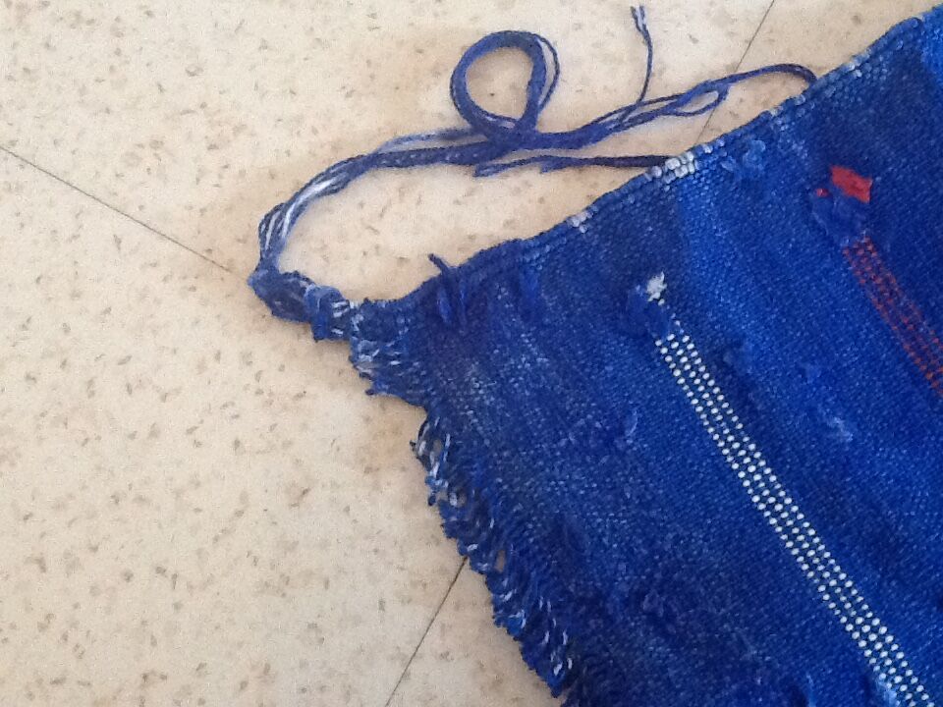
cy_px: 354
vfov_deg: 32.9
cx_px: 472
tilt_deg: -77.9
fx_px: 1199
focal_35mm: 44
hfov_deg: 42.9
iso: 320
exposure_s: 1/20
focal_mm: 2.03
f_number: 2.4
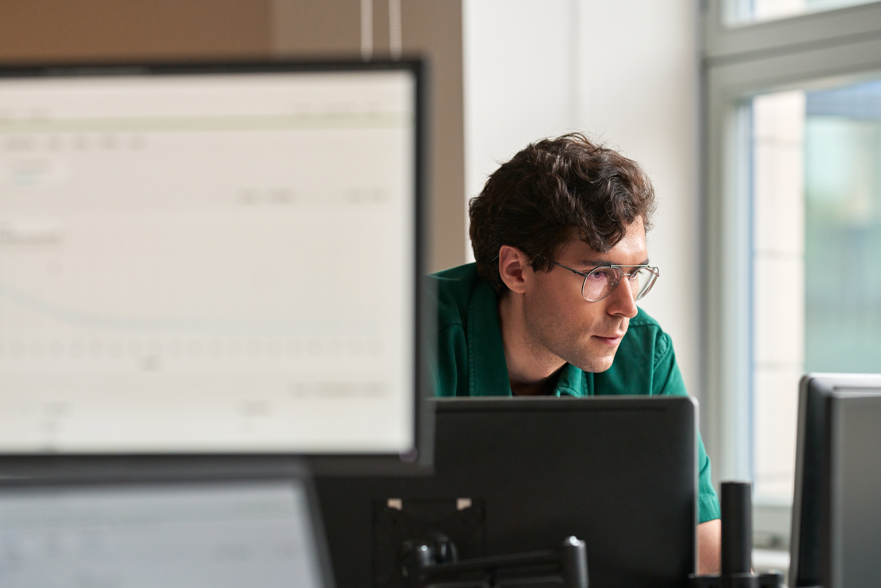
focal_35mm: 135
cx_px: 440
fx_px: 3304
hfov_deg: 15.2
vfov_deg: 10.2
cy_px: 294
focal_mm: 135
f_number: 2.8
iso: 1000
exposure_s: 1/400
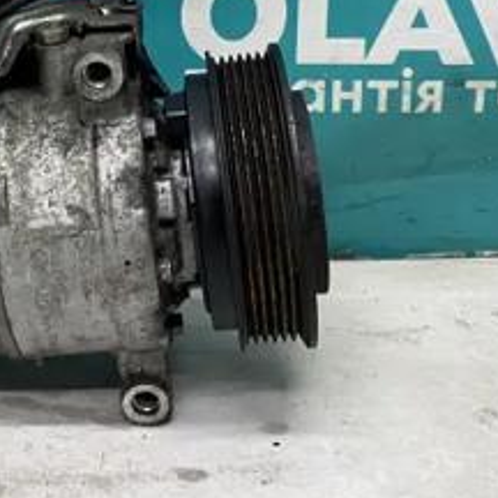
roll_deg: +0.4
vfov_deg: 24.6
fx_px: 1107
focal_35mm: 68
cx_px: 48
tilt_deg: -16.0
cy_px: 46
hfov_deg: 24.6
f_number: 1.8
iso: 80
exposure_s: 1/50
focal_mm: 4.25
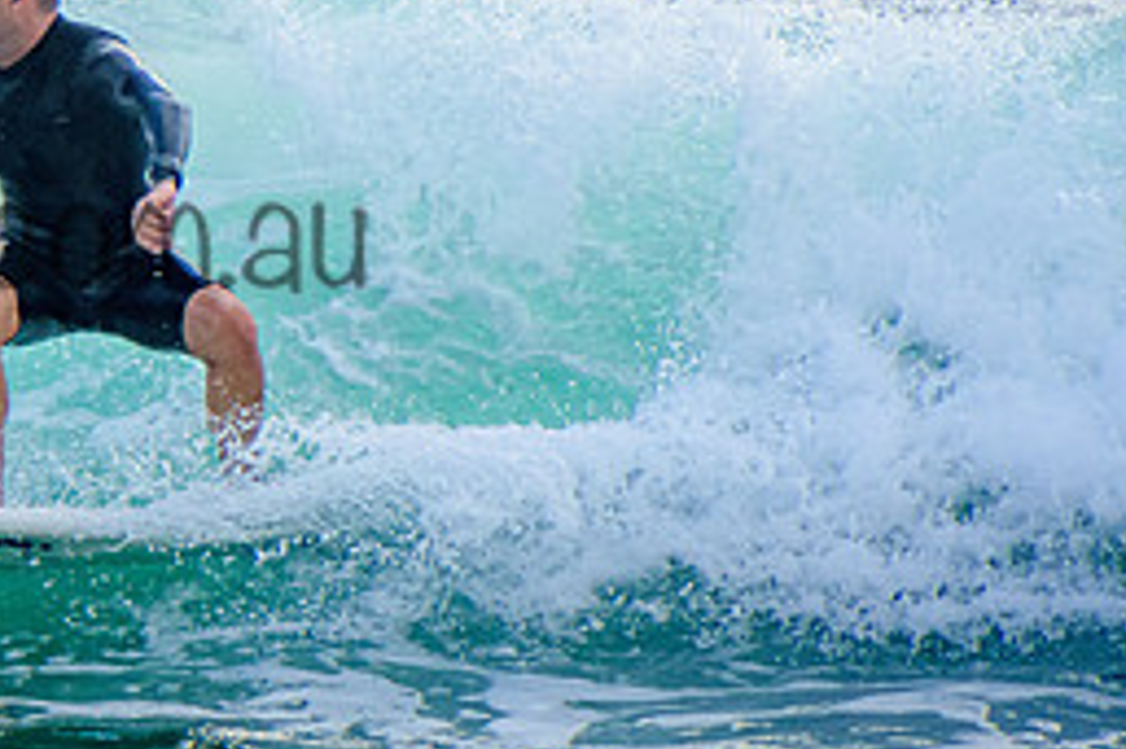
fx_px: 42321
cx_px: -96
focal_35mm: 1354
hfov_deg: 1.5
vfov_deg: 1.0
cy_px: 186
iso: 560
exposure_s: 1/2000
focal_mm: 400
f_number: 5.6
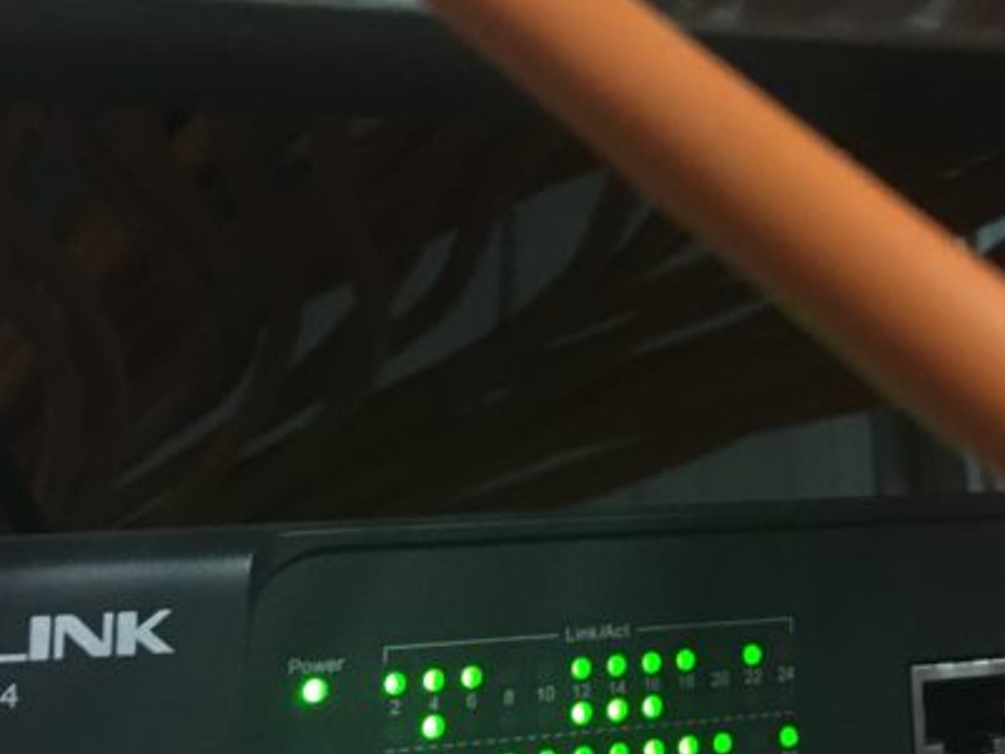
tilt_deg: +11.4
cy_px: 73
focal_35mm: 74
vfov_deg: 19.5
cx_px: 920
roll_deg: +3.8
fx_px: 2149
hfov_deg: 25.4
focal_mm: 4.15
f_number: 2.2
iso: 400
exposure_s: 1/17
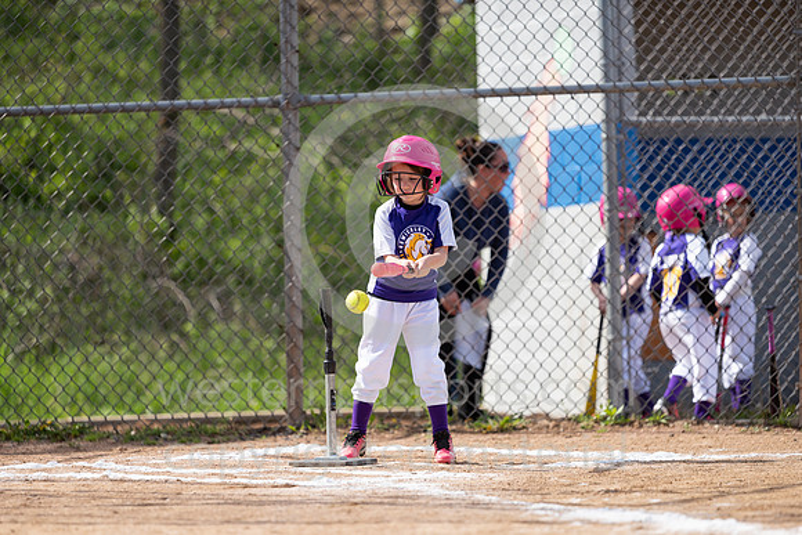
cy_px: 268
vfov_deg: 6.9
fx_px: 4456
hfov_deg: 10.3
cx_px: 401
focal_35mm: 200
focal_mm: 200
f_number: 3.2
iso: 200
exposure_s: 1/2000
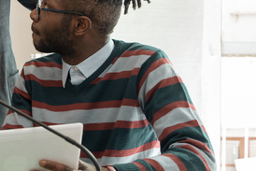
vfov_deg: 13.4
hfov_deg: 18.4
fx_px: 726
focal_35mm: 102
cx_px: -92
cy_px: 79
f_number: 4.5
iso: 800
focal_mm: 35
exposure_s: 1/160
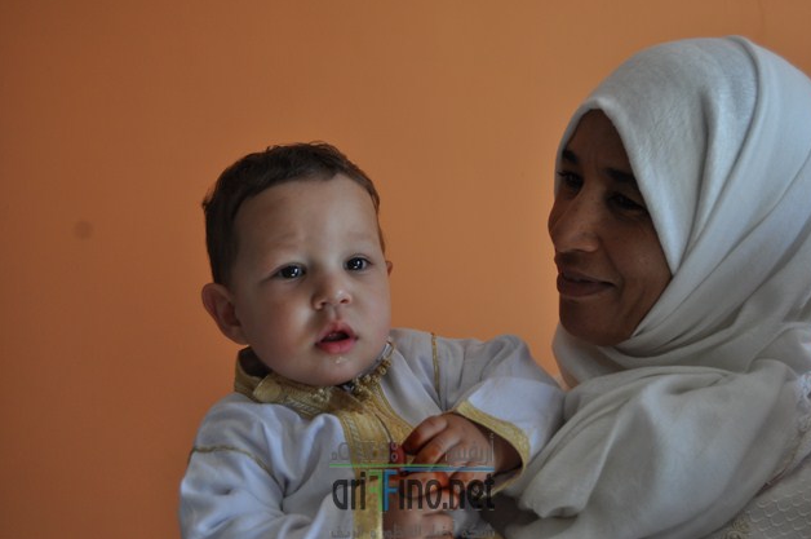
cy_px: 268
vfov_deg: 25.2
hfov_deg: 37.2
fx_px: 1204
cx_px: 412
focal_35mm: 54
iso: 360
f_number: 5.6
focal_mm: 35
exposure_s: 1/125
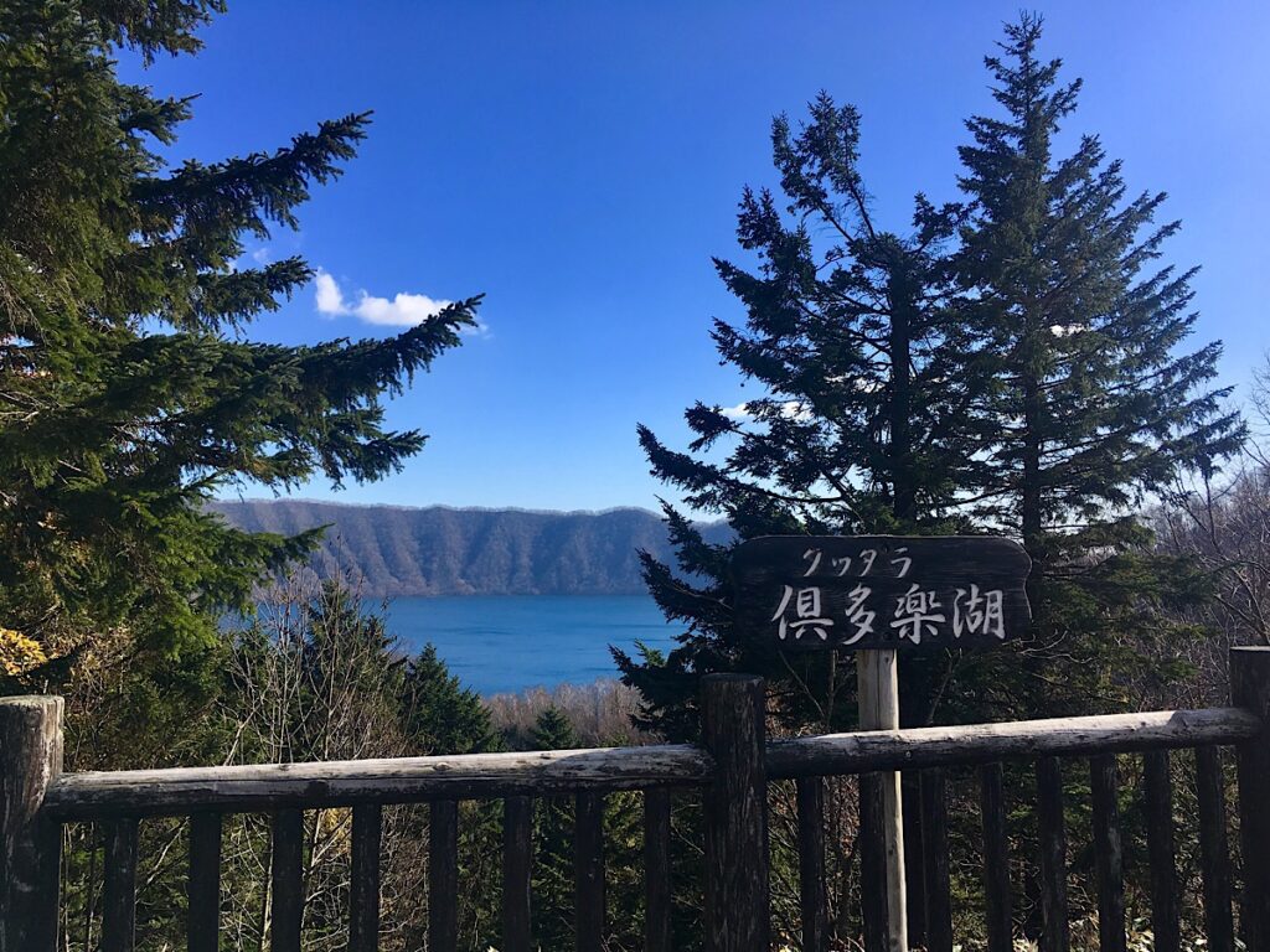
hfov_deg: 61.7
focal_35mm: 29
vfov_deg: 48.2
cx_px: 635
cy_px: 476
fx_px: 1064
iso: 25
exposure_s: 1/1570
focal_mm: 4.15
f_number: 2.2
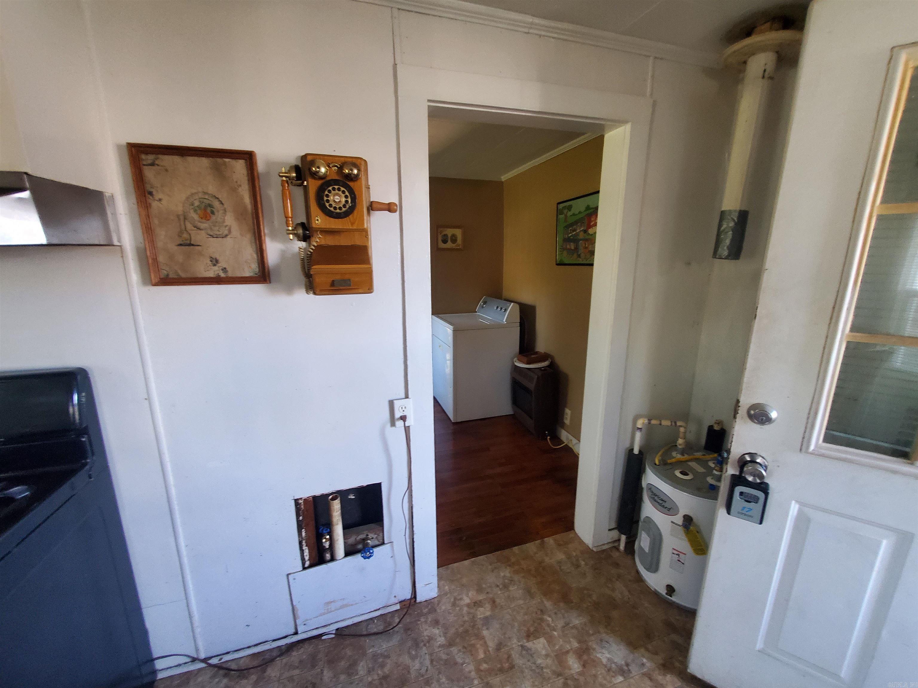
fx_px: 345
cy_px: 344
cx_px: 459
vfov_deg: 89.9
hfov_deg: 106.2
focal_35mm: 13
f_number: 2.2
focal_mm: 1.8
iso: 640
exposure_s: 1/30
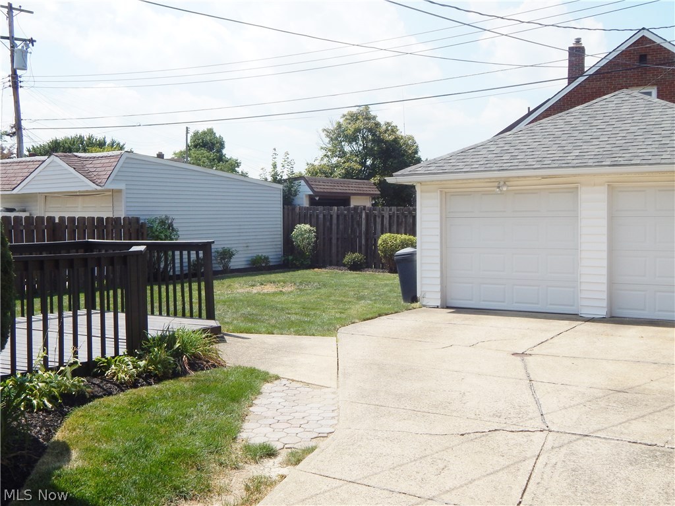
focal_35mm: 38
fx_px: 741
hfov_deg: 49.0
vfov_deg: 37.7
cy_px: 253
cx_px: 338
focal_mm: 6.8
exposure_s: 1/1500
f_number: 3.4
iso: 125
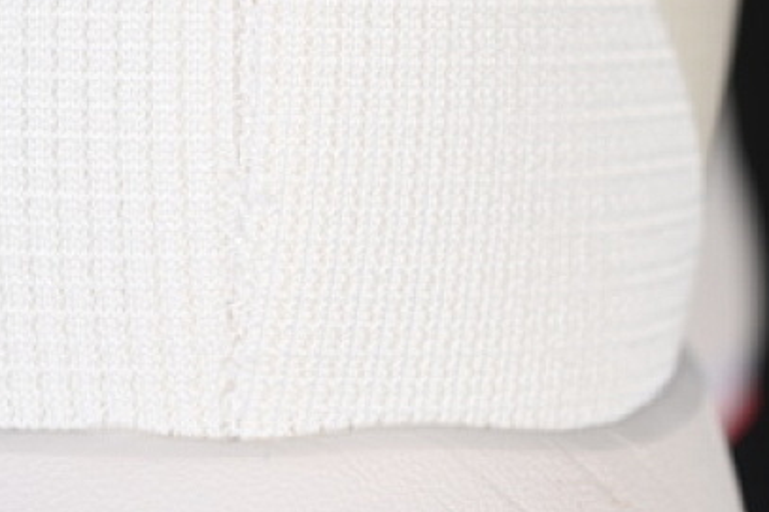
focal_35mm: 199
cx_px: 197
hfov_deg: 10.3
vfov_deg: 6.9
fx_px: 4249
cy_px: 119
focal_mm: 50
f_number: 7.1
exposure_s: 1/80
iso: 160
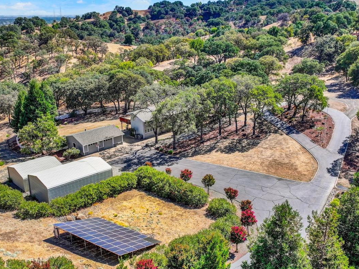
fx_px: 352
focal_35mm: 34
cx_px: 169
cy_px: 147
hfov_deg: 54.0
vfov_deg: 41.7
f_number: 2.8
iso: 170
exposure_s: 1/2000
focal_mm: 12.3
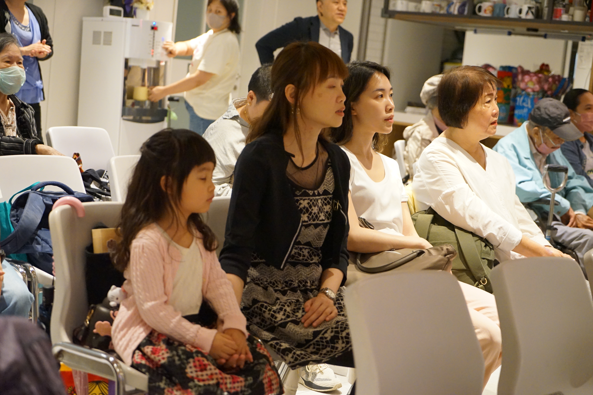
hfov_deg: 28.8
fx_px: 1153
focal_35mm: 70
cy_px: 198
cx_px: 296
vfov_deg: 19.5
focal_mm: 70
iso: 6400
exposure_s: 1/160
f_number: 4
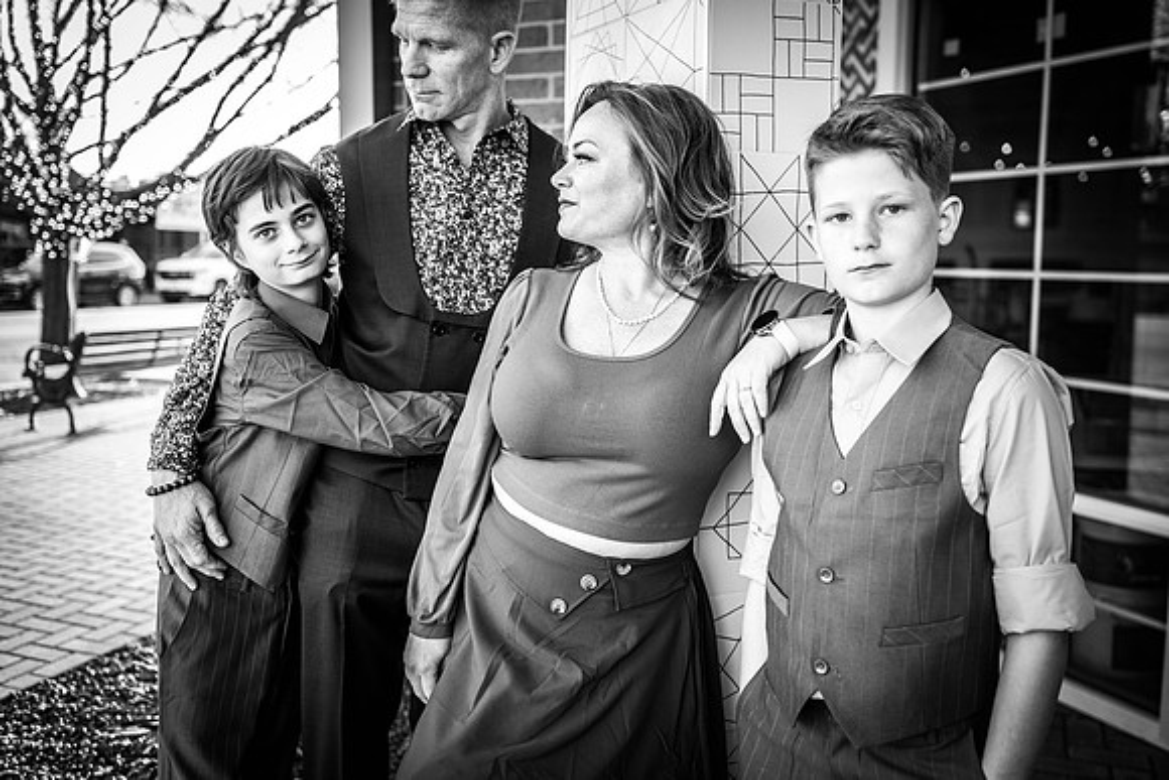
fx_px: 1137
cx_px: 584
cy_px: 390
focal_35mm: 35
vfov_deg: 37.9
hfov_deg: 54.4
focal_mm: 35
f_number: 2.5
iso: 640
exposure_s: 1/800
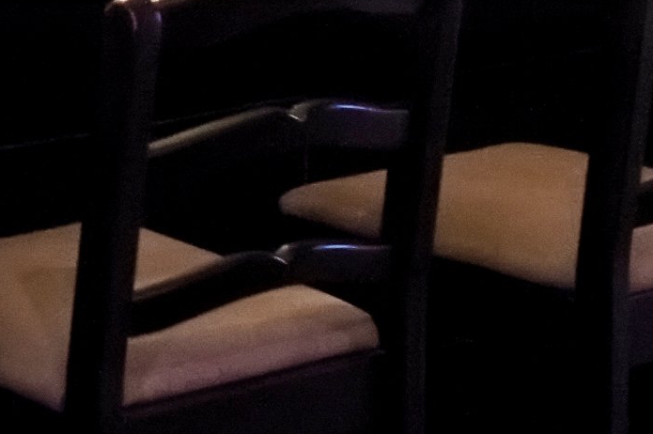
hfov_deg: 13.2
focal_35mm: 147
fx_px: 2664
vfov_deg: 8.5
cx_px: -349
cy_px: -607
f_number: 2.4
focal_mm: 24
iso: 3200
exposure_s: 1/30
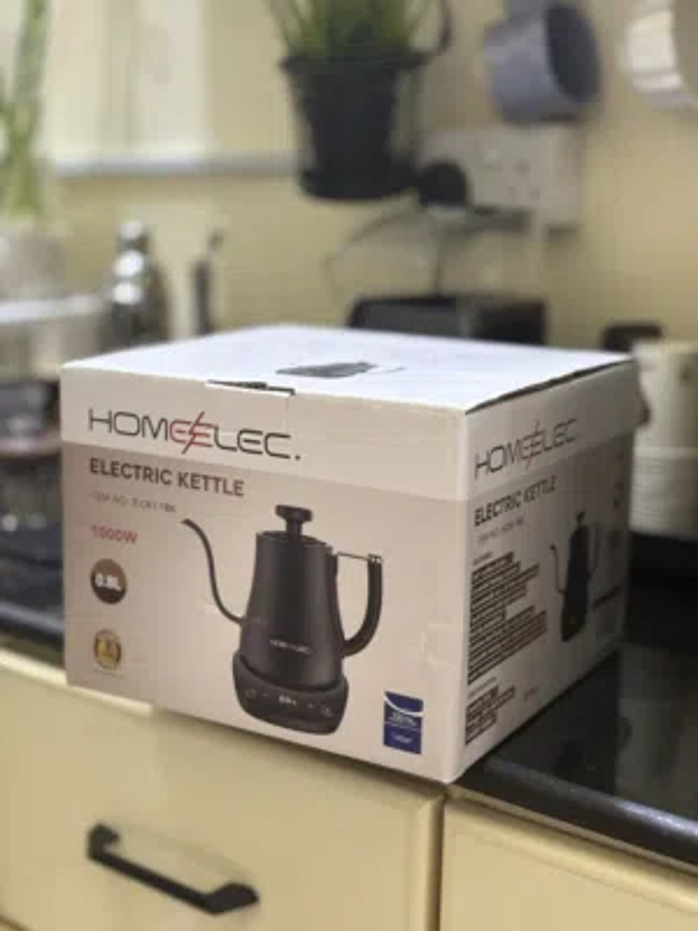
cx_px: 349
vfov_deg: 36.8
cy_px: 466
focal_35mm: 52
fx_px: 1398
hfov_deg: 28.0
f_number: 1.6
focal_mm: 5.96
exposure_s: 1/50
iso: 125
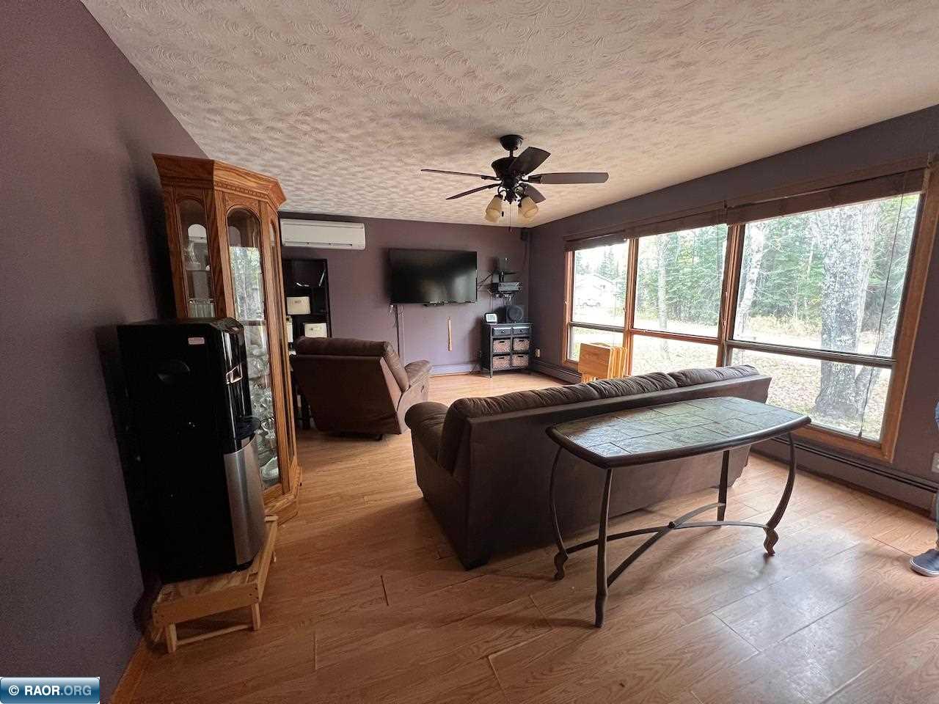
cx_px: 470
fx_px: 353
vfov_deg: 89.9
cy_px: 352
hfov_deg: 106.2
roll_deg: +0.8
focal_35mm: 13
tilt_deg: -9.9
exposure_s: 1/60
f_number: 1.8
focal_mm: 1.57
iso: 500
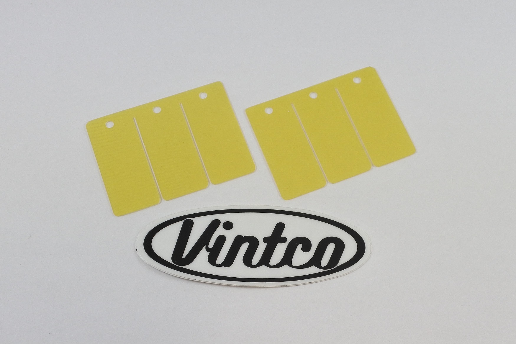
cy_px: 172
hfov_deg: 53.1
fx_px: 516
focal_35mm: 36
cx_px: 258
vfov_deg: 36.9
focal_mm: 13.7
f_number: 4
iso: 400
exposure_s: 1/250
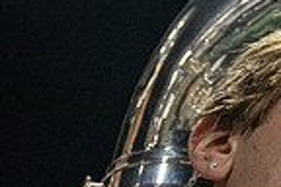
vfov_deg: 14.1
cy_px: 85
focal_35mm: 97
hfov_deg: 17.2
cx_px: 503
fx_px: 757
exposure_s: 1/500
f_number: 3.2
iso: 2000
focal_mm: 24
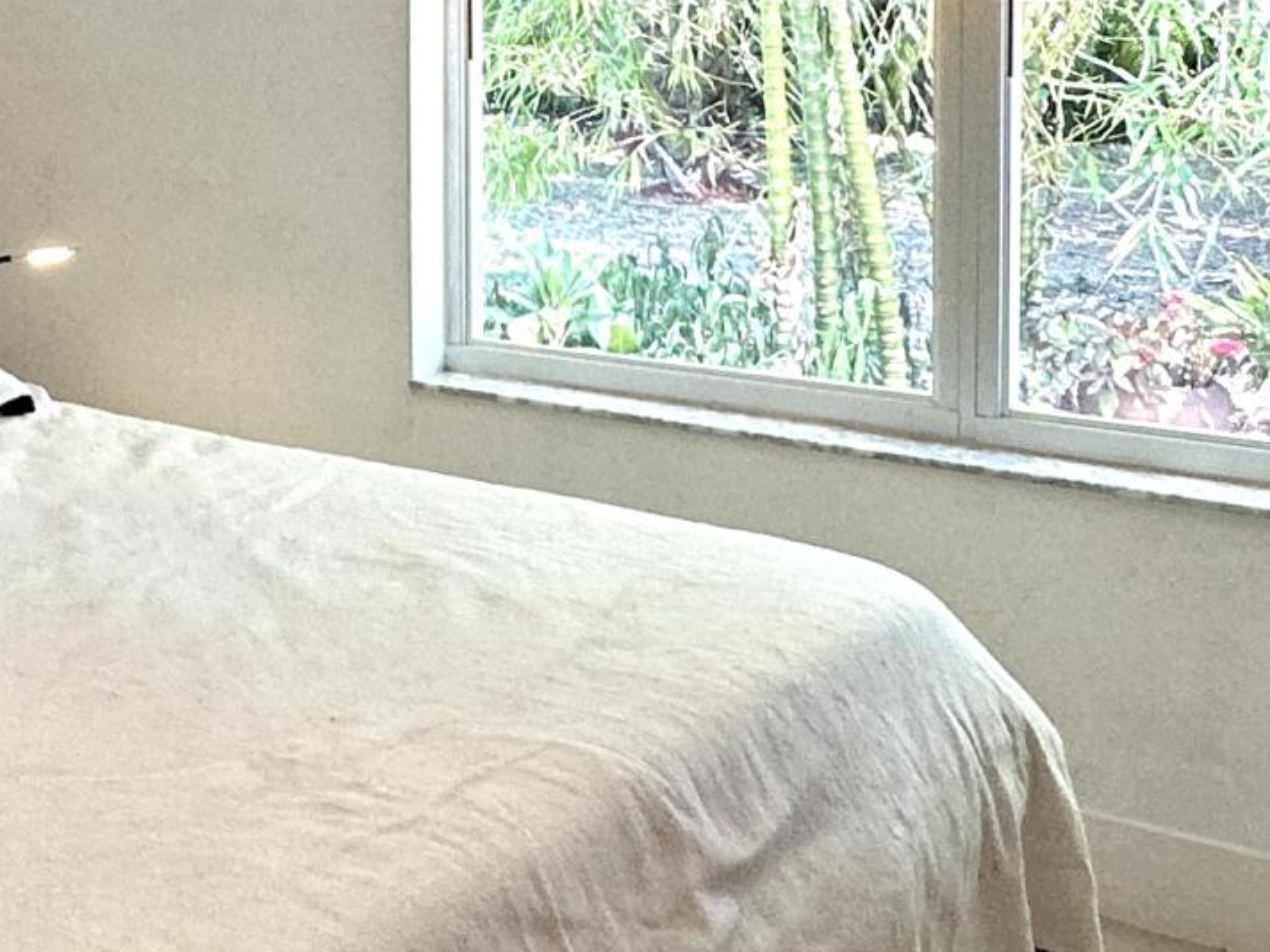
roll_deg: -0.1
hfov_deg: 30.8
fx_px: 2165
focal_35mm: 59
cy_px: 59
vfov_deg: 24.0
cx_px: 55
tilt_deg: -0.5
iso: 160
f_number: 2.2
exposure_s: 1/120
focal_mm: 2.22
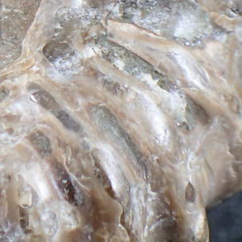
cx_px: -192
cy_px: -48
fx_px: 1376
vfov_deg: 9.9
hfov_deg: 9.6
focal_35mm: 174
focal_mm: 5.5
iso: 100
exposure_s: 1/125
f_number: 2.3
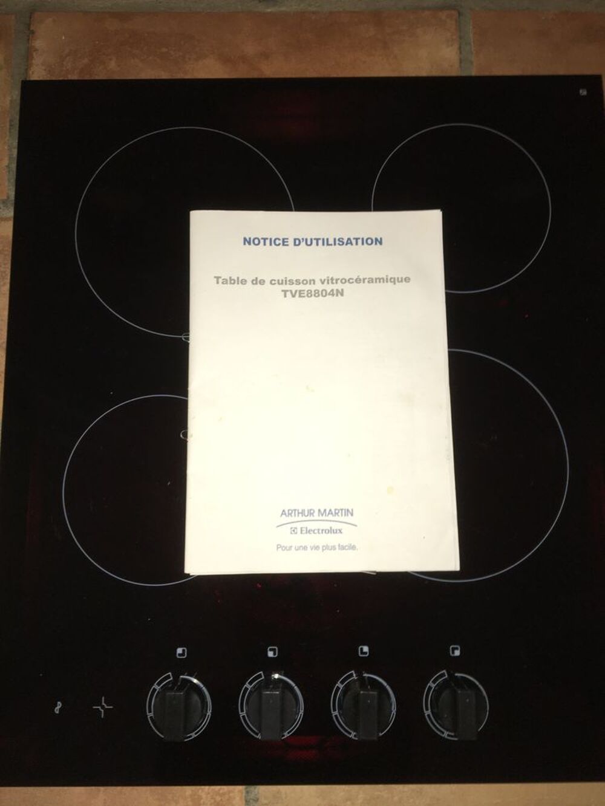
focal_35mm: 29
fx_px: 676
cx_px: 302
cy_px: 403
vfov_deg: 61.7
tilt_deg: -82.1
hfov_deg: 48.2
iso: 25
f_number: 2.2
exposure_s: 1/25
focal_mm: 4.15
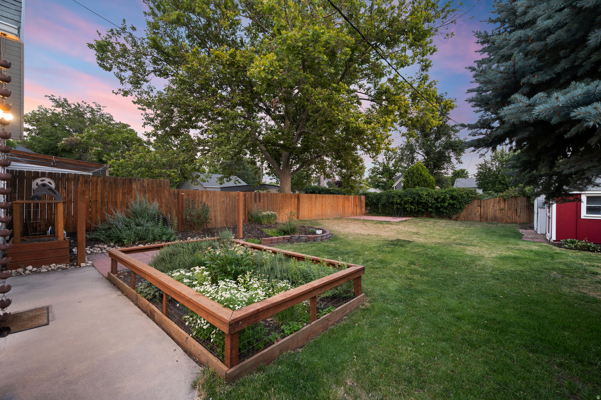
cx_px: 300
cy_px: 200
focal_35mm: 14
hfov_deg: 104.3
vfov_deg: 81.1
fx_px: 234
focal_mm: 14
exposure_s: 1/4
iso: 500
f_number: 7.1
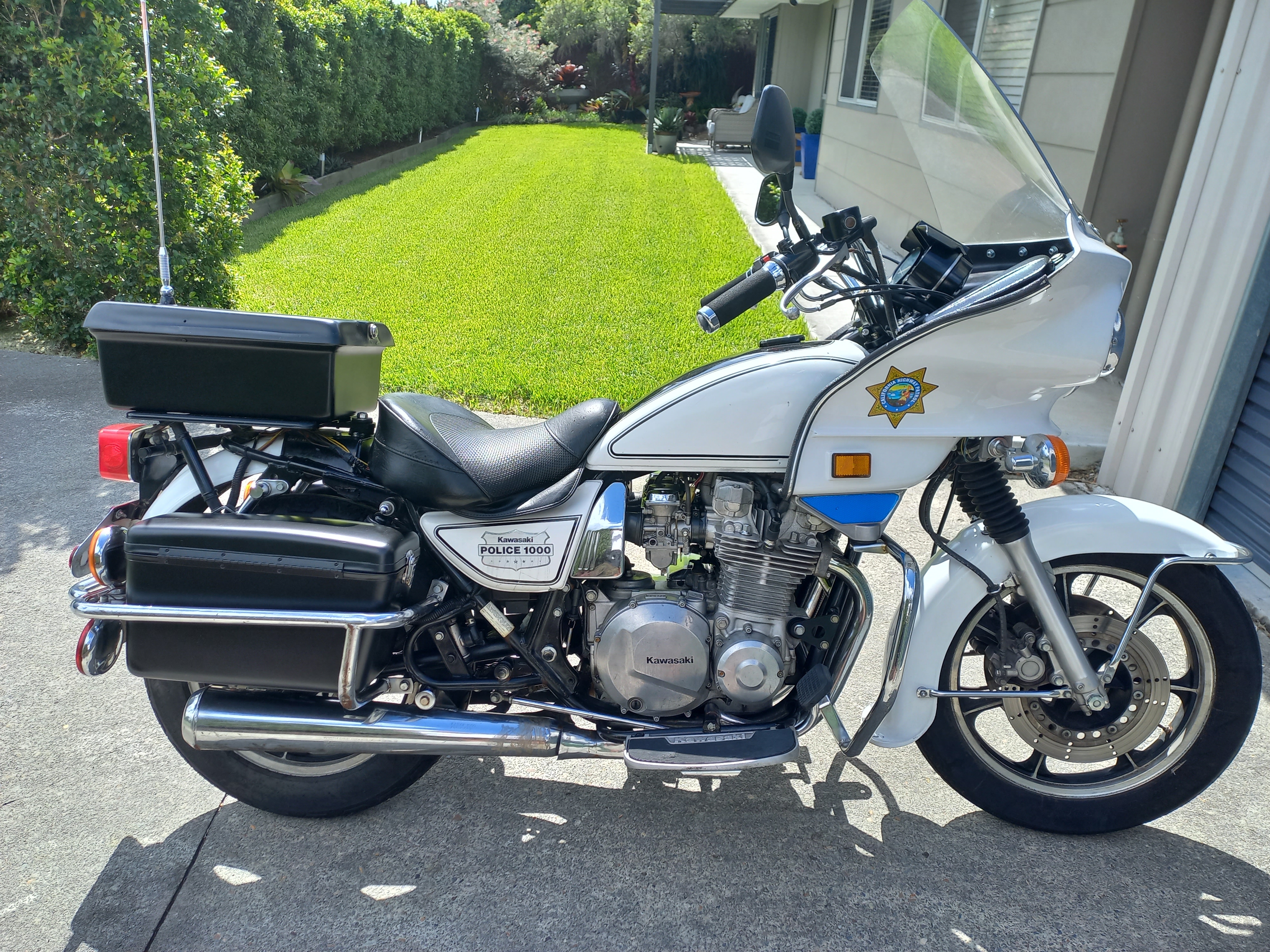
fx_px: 917
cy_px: 476
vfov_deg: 54.9
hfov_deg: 69.4
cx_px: 635
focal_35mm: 25
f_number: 1.8
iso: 50
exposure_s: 1/527
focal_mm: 4.65
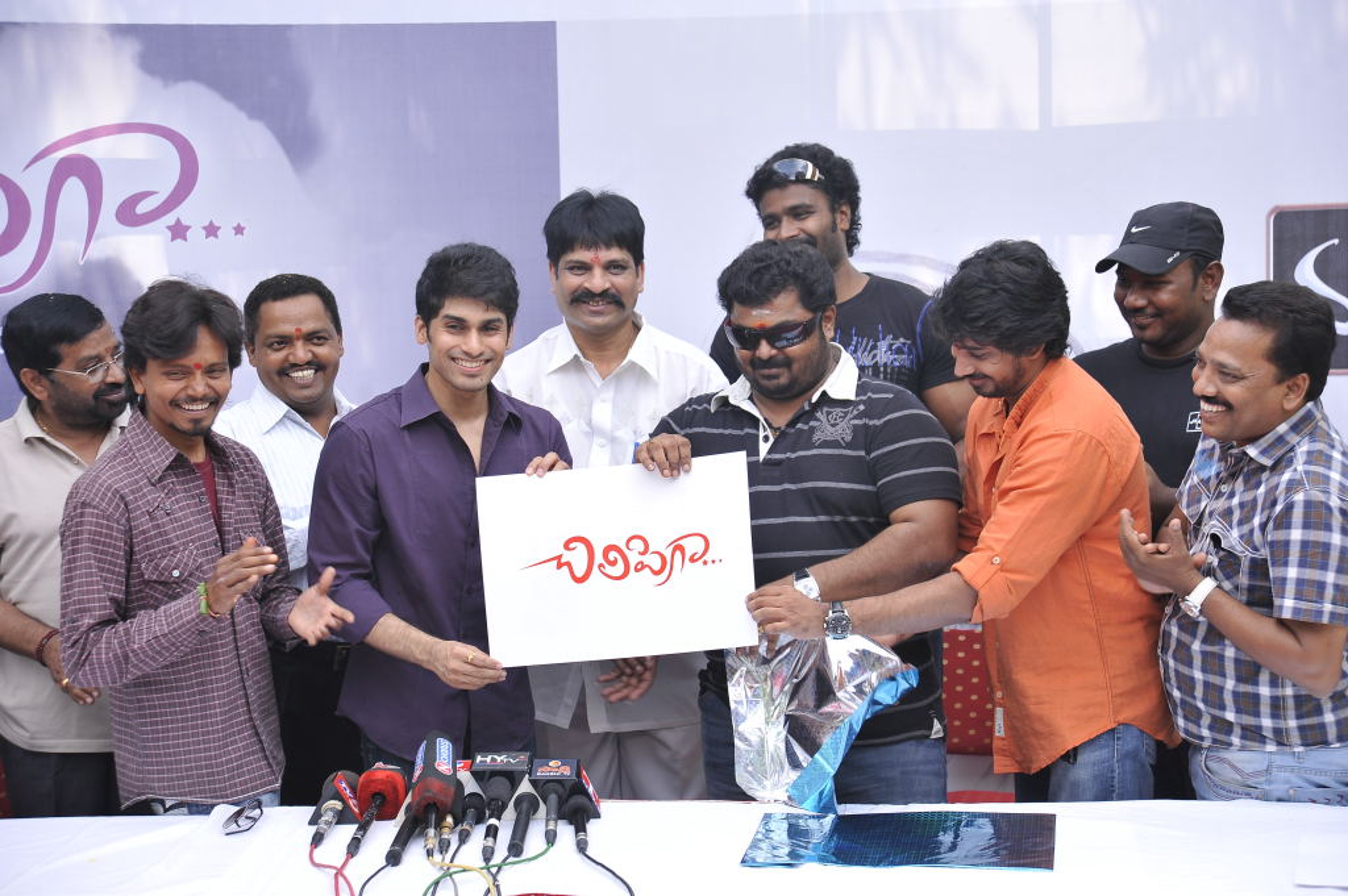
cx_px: 674
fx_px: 2806
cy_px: 448
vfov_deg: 18.2
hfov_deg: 27.0
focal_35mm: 75
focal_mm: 75
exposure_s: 1/160
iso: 250
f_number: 5
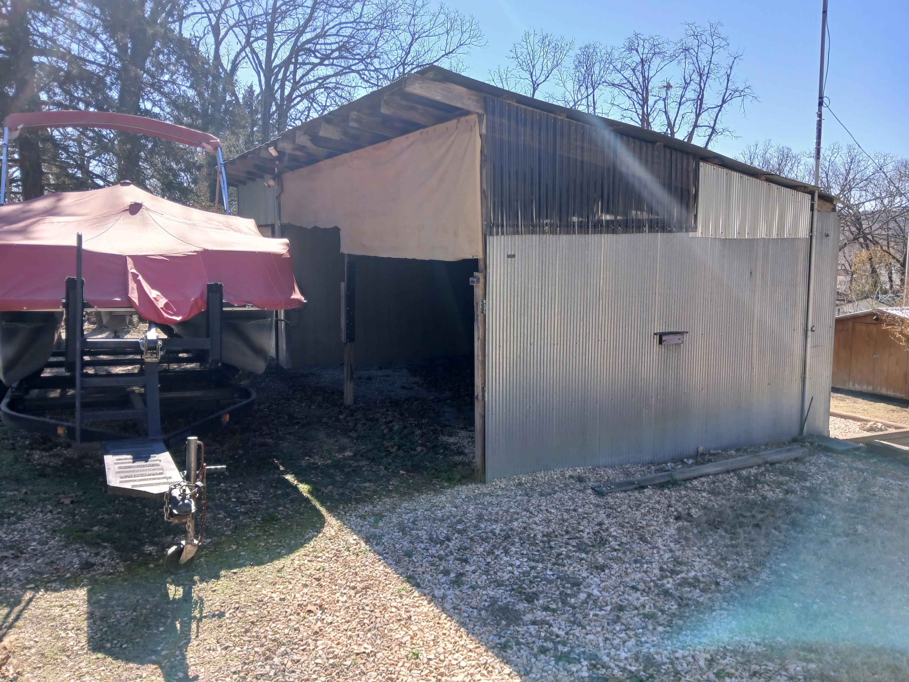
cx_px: 454
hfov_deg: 67.3
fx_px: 683
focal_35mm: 26
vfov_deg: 53.1
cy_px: 341
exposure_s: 1/198
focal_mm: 3.98
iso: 20
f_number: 1.8
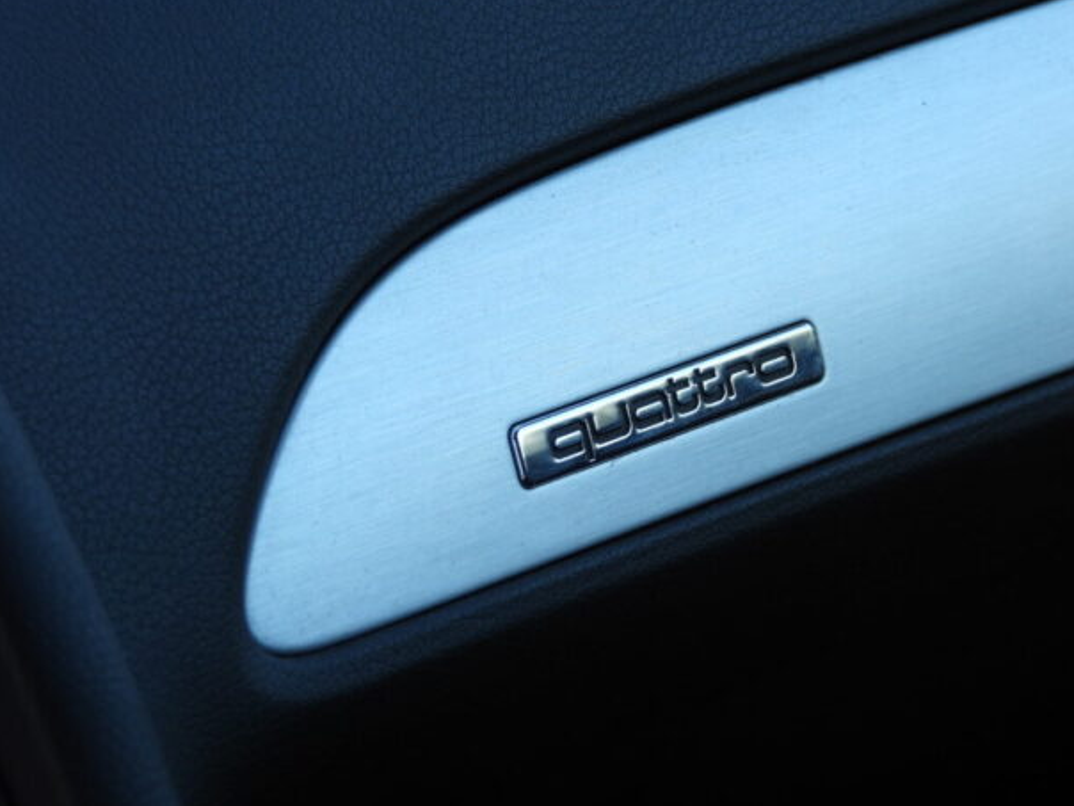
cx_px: 599
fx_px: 10052
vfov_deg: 4.6
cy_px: 438
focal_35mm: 324
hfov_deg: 6.1
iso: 125
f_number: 4.5
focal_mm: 49.5
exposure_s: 1/125
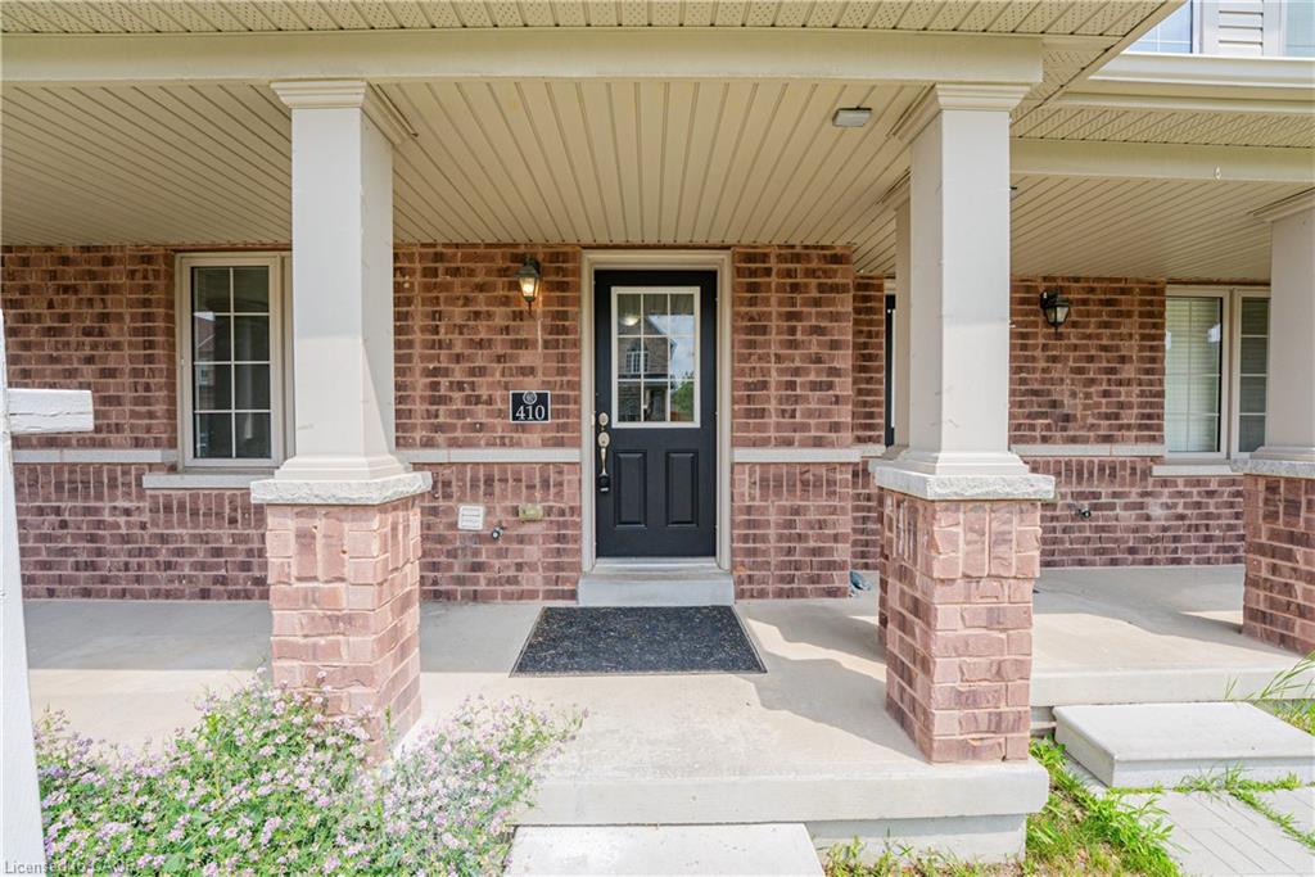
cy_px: 438
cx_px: 658
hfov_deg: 104.2
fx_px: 511
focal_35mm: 14
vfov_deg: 81.2
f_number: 9
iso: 800
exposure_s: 1/200
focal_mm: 14
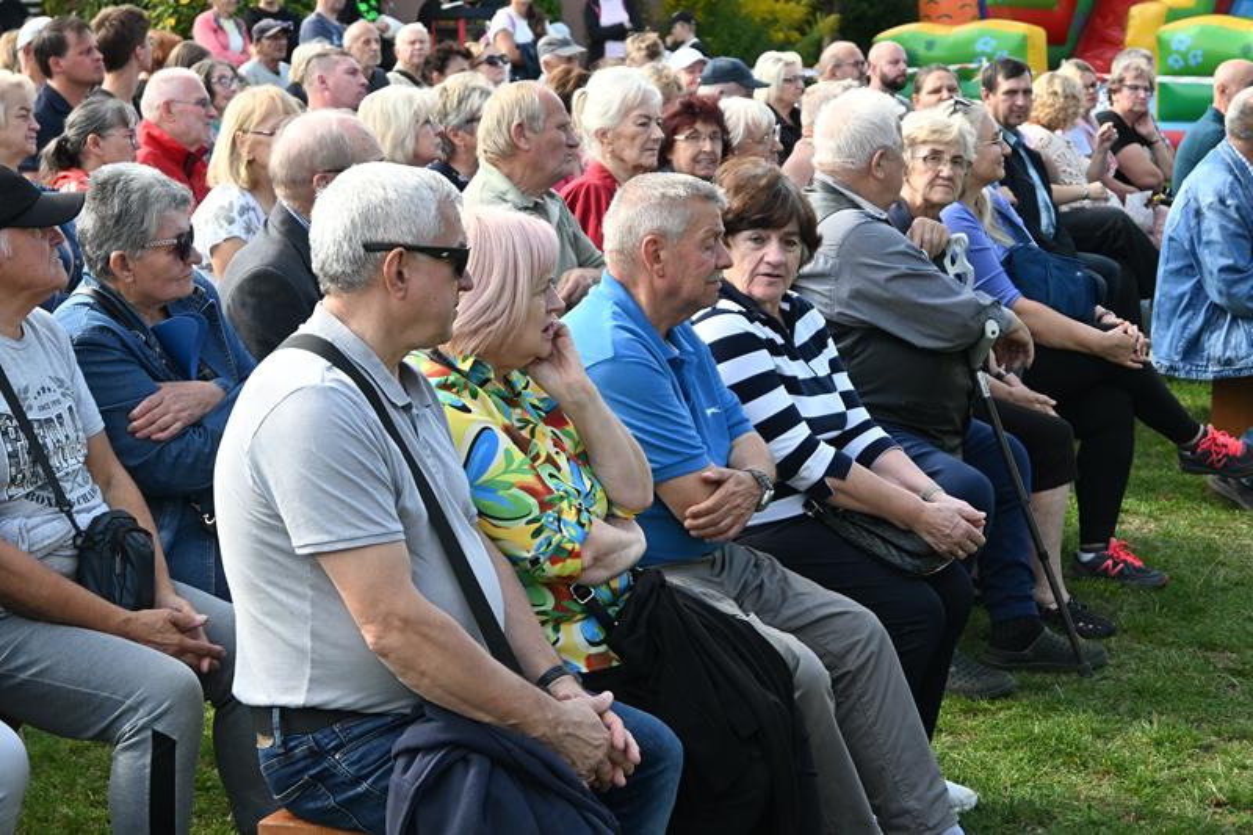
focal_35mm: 75
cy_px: 418
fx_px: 2610
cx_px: 626
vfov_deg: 18.2
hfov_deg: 27.0
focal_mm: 50
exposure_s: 1/250
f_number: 6.3
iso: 320
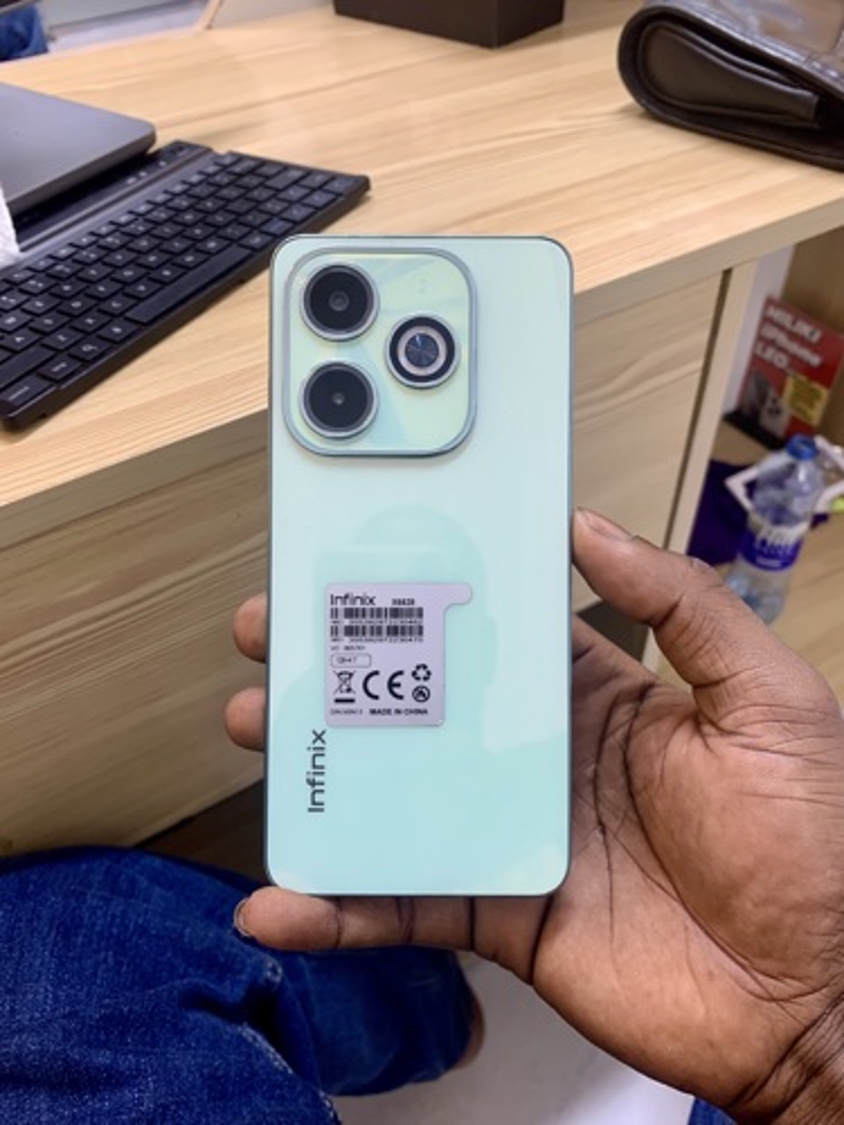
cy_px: 562
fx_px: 845
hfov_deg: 53.1
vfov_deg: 67.3
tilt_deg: -45.8
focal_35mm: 26
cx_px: 422
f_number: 1.8
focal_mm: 4.25
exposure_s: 1/50
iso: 50
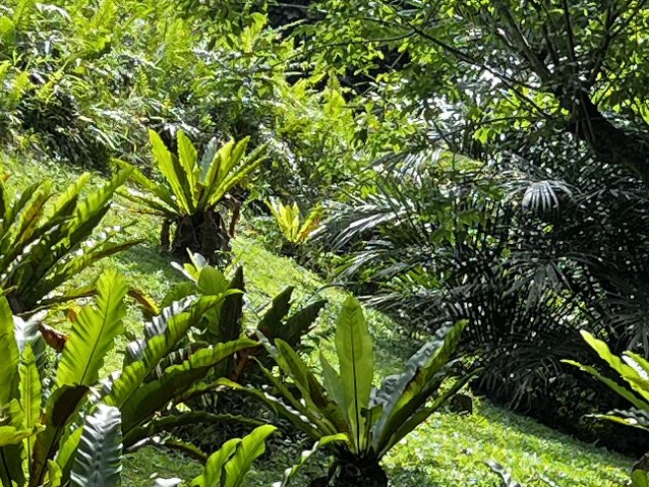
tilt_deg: +2.8
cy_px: 241
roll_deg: +0.0
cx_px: -8
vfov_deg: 9.1
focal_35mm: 163
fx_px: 3057
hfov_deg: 12.0
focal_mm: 5.7
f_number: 1.5
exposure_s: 1/797
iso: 50
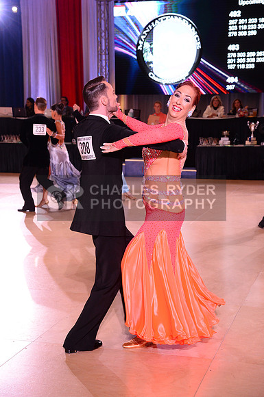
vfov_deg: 31.0
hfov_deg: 20.9
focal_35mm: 65
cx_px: 132
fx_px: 717
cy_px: 198
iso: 2500
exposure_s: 1/250
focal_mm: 65
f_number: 6.3
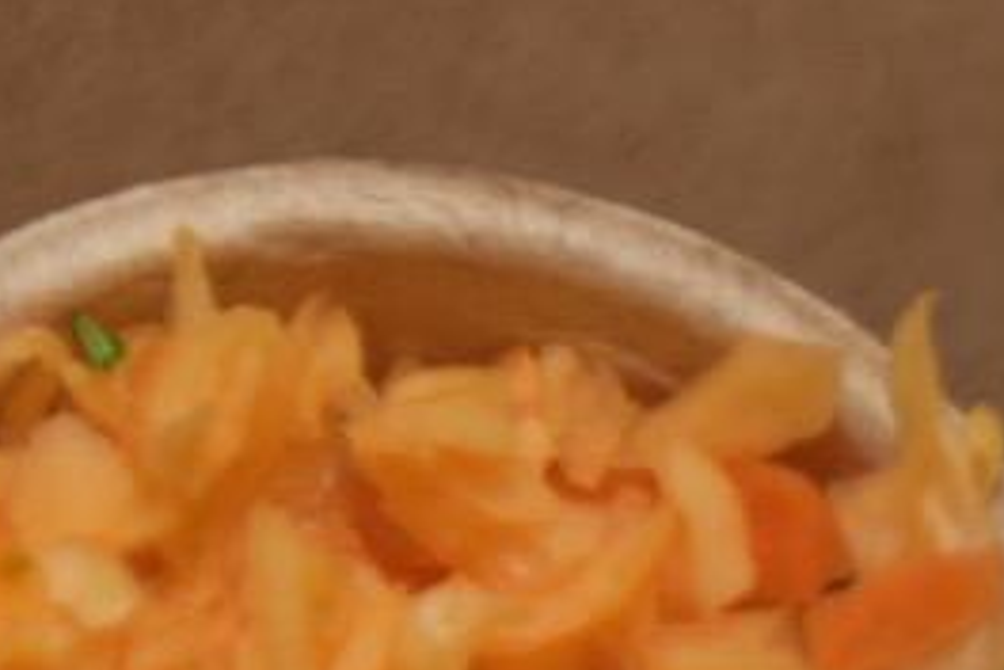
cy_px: -1313
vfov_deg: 4.3
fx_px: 8561
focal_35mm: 307
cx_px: -1654
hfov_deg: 6.3
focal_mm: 50
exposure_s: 1/160
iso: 100
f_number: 1.8
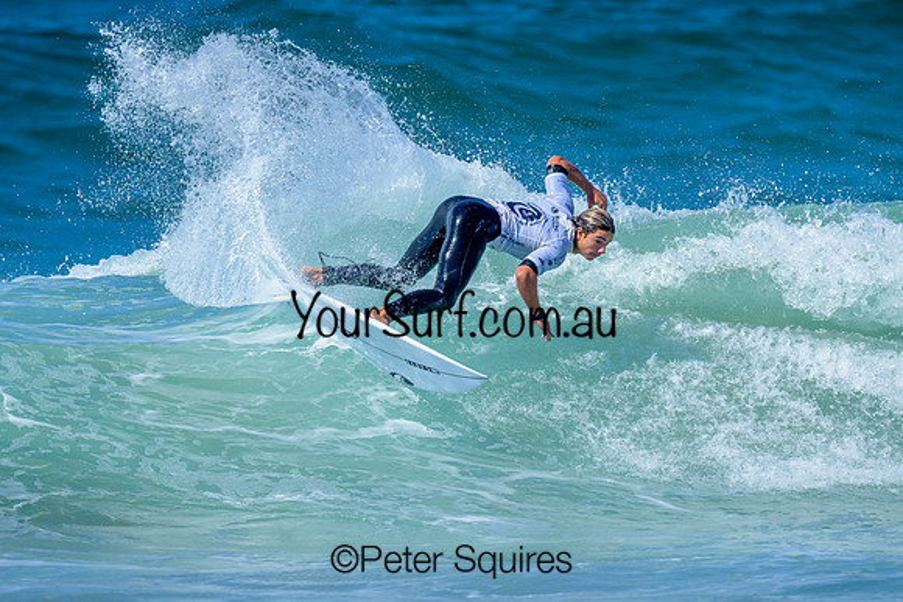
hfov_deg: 1.9
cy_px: 341
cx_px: 502
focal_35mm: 1098
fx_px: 27550
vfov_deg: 1.3
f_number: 6.3
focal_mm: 800
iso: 220
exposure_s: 1/2000
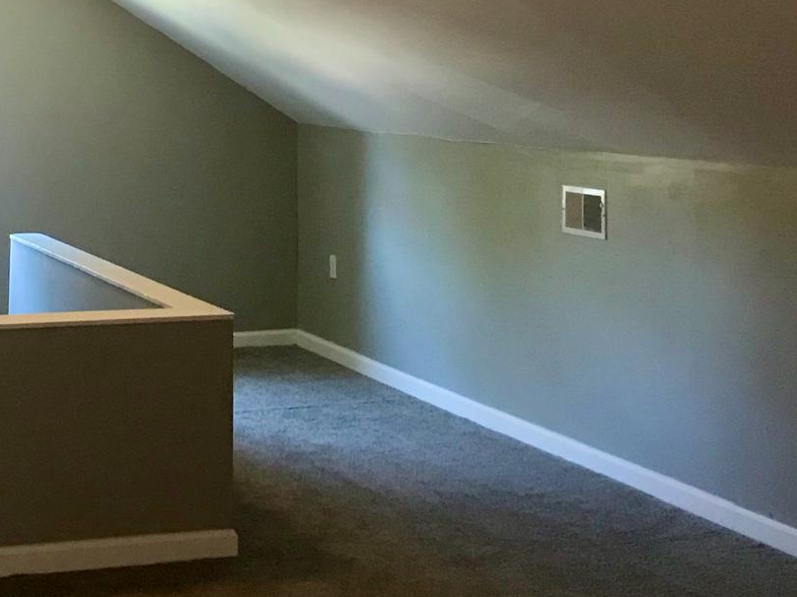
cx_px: 180
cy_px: 40
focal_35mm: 71
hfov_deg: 27.0
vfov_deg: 20.2
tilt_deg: +1.8
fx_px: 1635
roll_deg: -0.5
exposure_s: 1/15
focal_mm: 3.99
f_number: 1.8
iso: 64
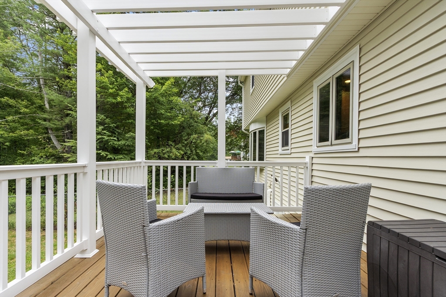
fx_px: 223
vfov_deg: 67.4
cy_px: 148
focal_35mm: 18
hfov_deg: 90.0
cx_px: 223
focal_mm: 12
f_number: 8
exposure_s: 1/60
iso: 320
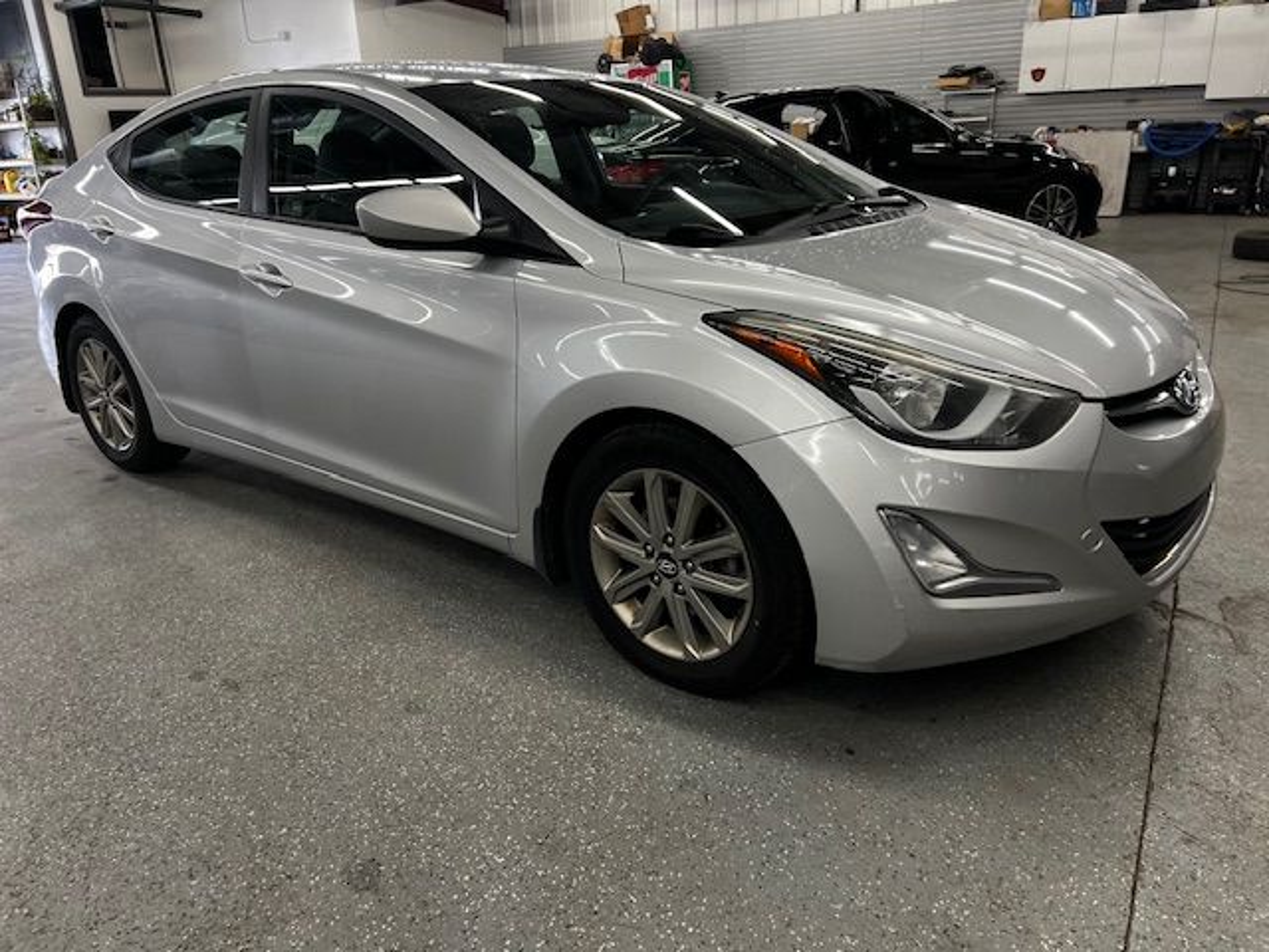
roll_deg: +3.2
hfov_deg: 67.3
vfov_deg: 53.1
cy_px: 476
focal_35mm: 26
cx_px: 634
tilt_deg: -21.3
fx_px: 953
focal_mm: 5.7
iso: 125
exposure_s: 1/120
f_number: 1.5
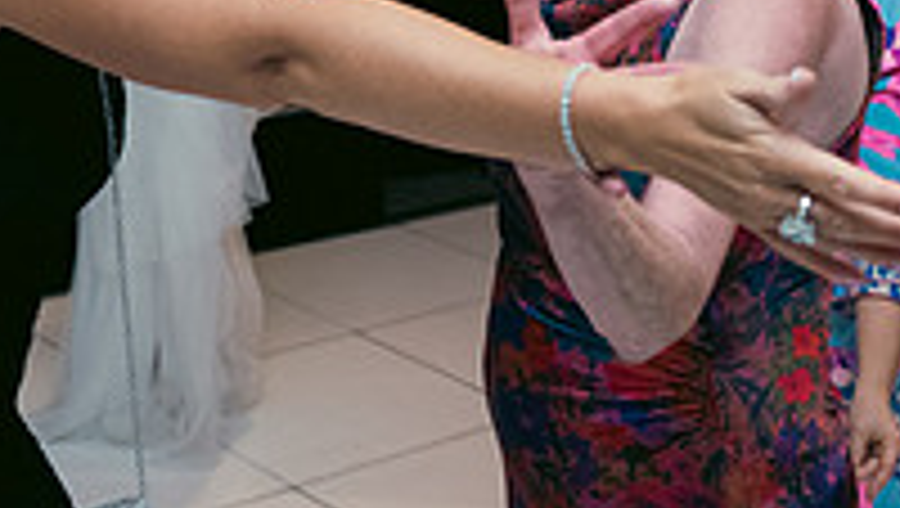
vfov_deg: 13.9
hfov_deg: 25.0
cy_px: -92
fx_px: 2031
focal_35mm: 85
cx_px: 405
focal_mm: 28
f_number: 3.5
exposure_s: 1/160
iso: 800
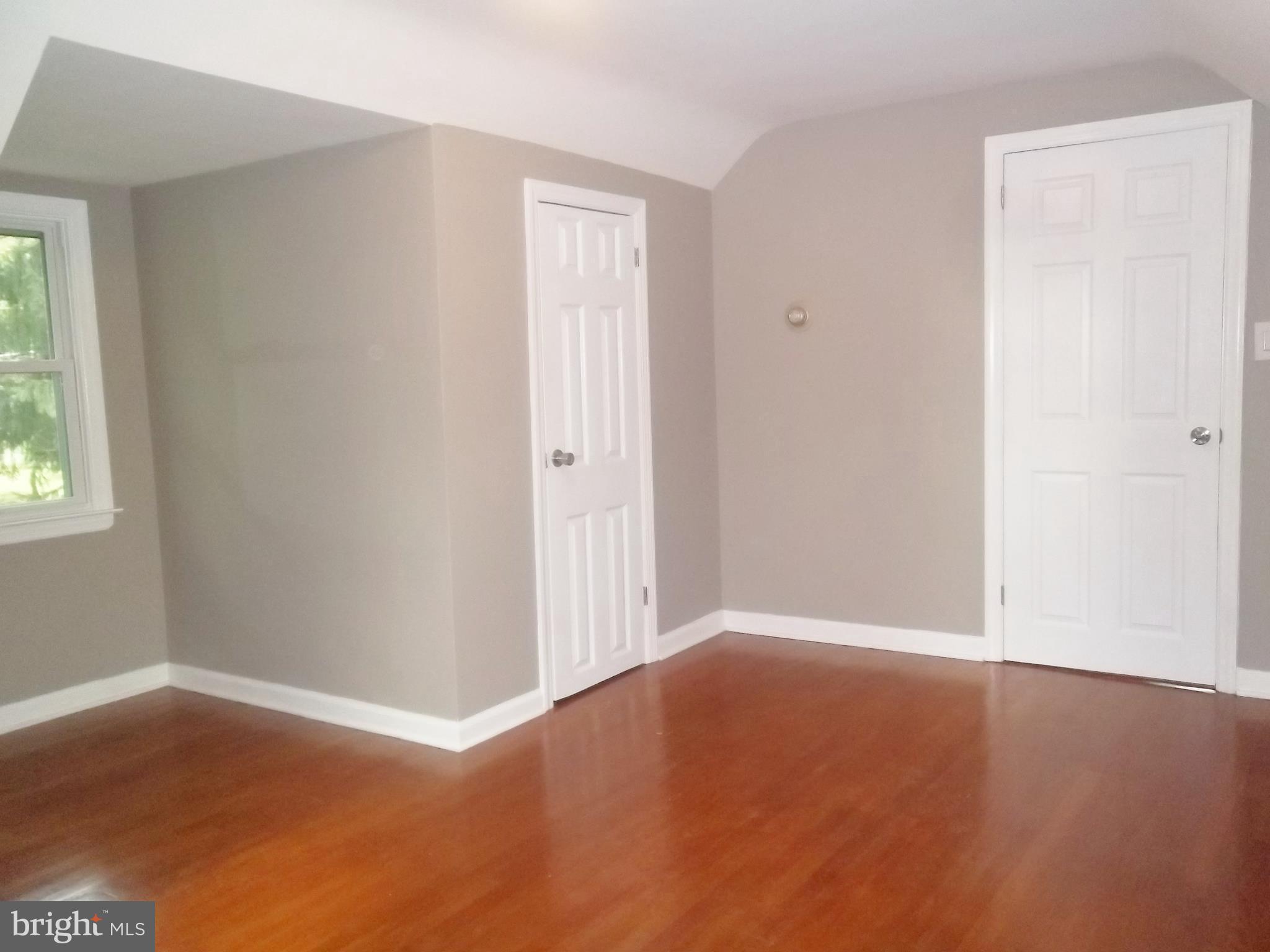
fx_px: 1027
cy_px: 476
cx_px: 635
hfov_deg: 63.4
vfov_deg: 49.7
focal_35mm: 28
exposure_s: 1/30
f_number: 3.5
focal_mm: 5.05
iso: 250
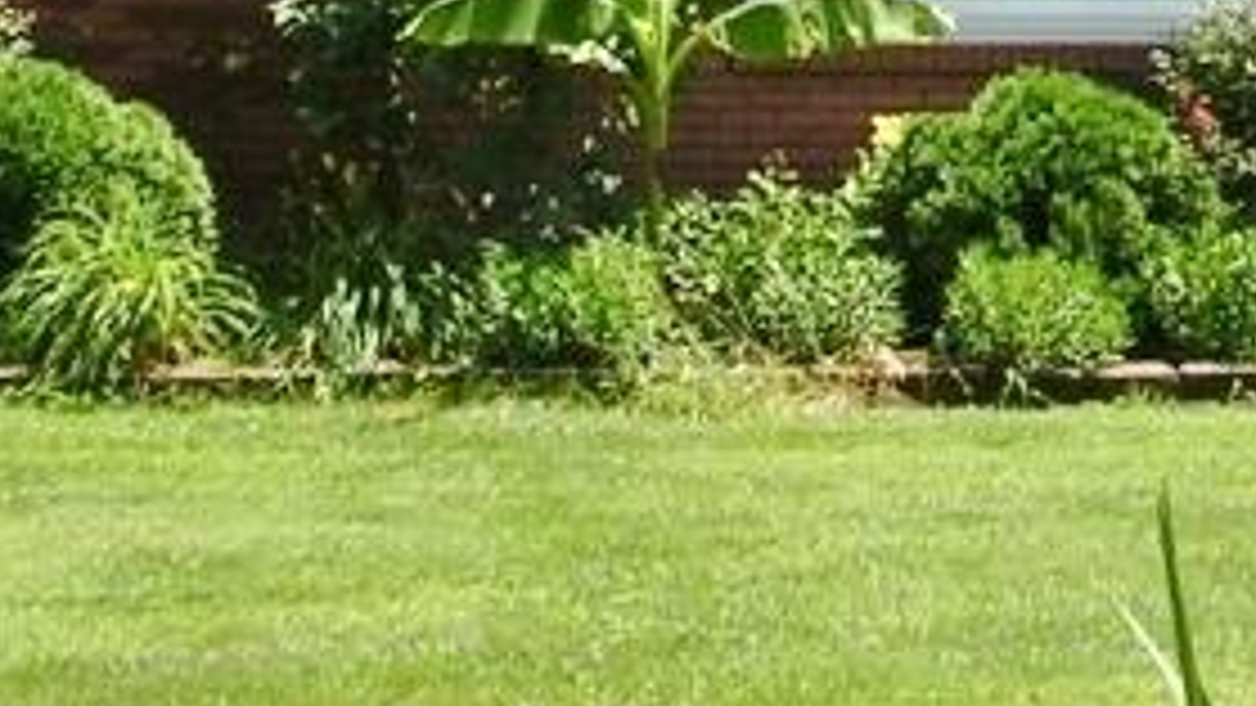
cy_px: -283
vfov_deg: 7.9
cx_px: 1215
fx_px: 5063
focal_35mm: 152
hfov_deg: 14.0
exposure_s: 1/216
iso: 50
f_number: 5.6
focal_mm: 5.8
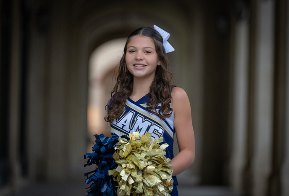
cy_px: 93
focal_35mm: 186
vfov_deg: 7.5
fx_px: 1497
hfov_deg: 11.0
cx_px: 155
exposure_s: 1/250
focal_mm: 170
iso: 2500
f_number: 2.8
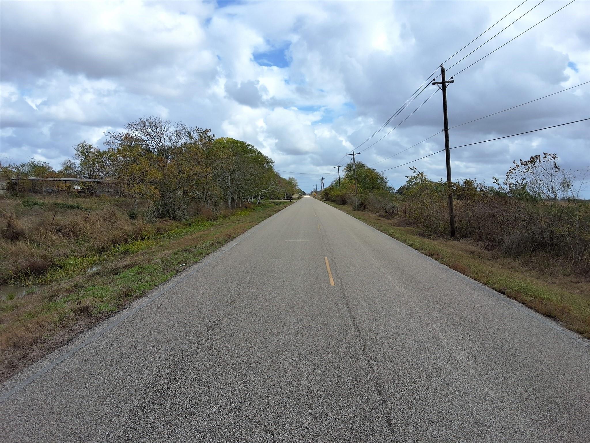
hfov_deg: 63.4
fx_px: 477
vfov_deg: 49.7
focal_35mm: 28
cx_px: 295
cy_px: 222
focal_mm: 2.91
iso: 32
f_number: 1.9
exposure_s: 1/1695
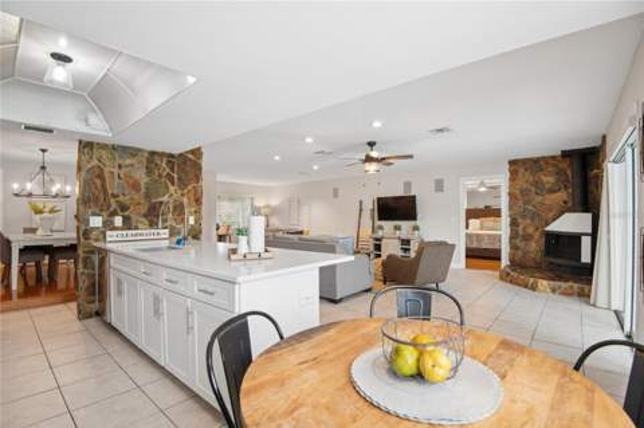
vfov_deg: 73.6
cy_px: 214
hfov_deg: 96.8
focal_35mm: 16
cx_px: 322
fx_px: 286
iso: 100
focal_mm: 16
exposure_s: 1/4
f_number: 7.1
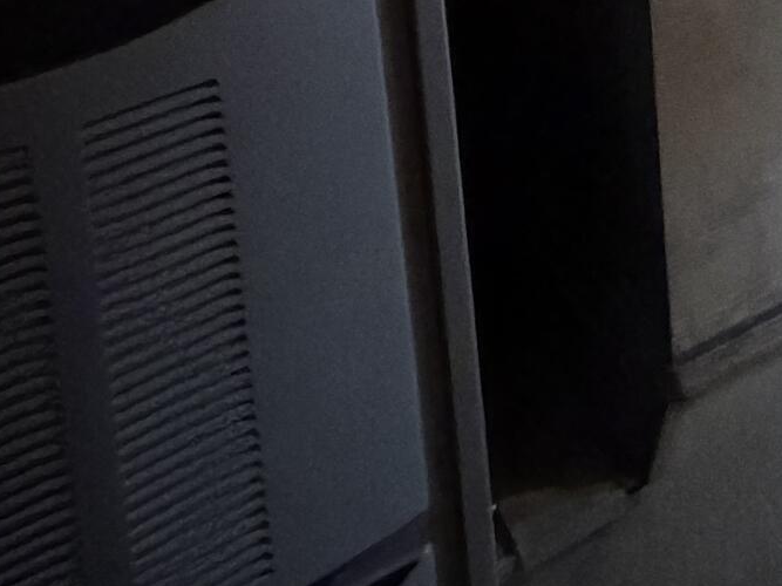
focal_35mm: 63
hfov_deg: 18.7
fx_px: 1423
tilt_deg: -5.2
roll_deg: +1.9
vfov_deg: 17.2
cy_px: -577
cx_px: 1577
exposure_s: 1/60
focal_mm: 2.22
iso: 1250
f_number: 2.2
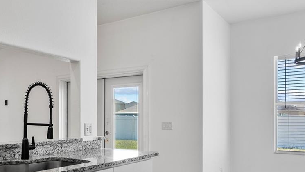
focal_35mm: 36
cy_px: 120
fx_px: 291
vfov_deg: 32.4
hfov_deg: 52.3
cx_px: 68
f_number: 8
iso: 400
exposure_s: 1/5
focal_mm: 16
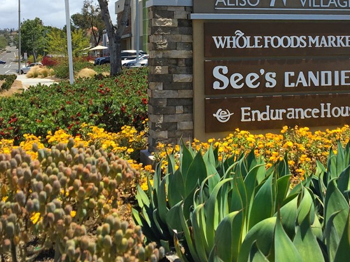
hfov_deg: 35.4
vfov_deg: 26.4
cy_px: 44
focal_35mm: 54
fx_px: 546
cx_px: 209
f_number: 2.2
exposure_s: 1/1709
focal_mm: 4.15
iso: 25
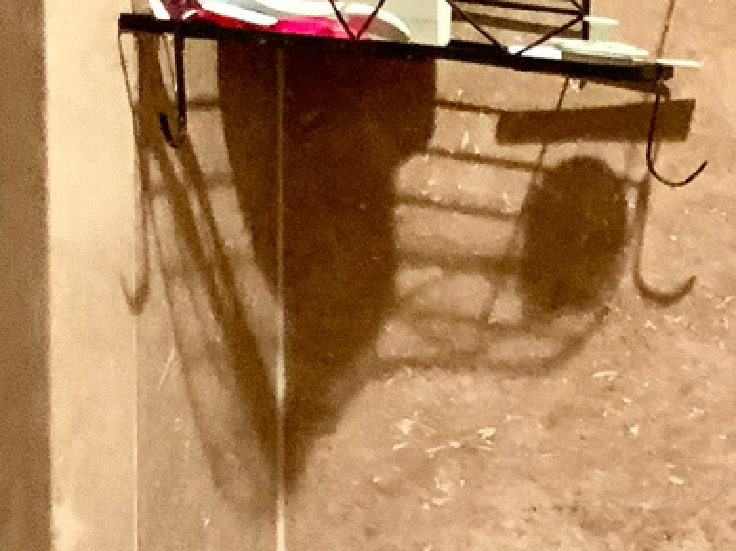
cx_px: 1304
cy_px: 972
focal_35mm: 154
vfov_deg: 9.2
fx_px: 3272
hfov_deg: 11.9
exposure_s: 1/30
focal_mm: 3
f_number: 1.8
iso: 250
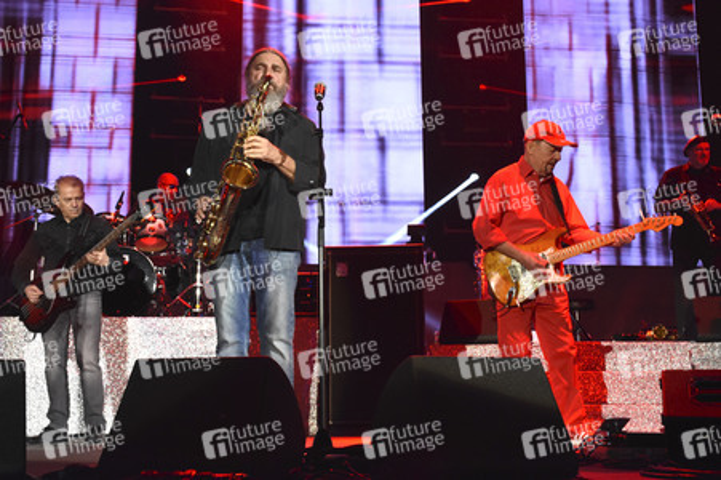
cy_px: 240
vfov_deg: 34.2
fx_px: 780
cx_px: 360
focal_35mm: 39
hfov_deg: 49.6
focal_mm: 26
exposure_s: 1/125
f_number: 6.3
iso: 2500
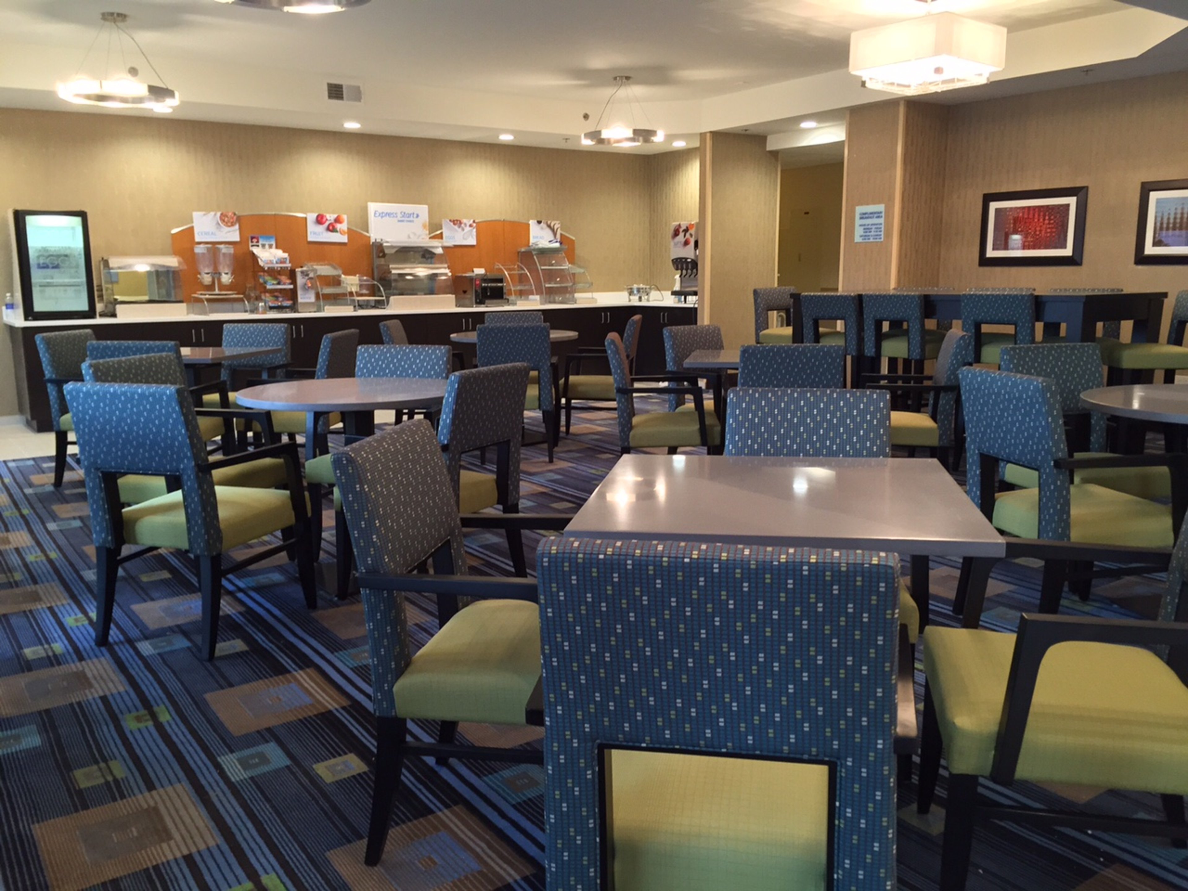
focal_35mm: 29
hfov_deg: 61.7
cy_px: 446
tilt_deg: -10.1
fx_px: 995
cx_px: 594
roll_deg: -0.2
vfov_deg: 48.2
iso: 200
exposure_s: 1/30
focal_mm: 4.15
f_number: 2.2
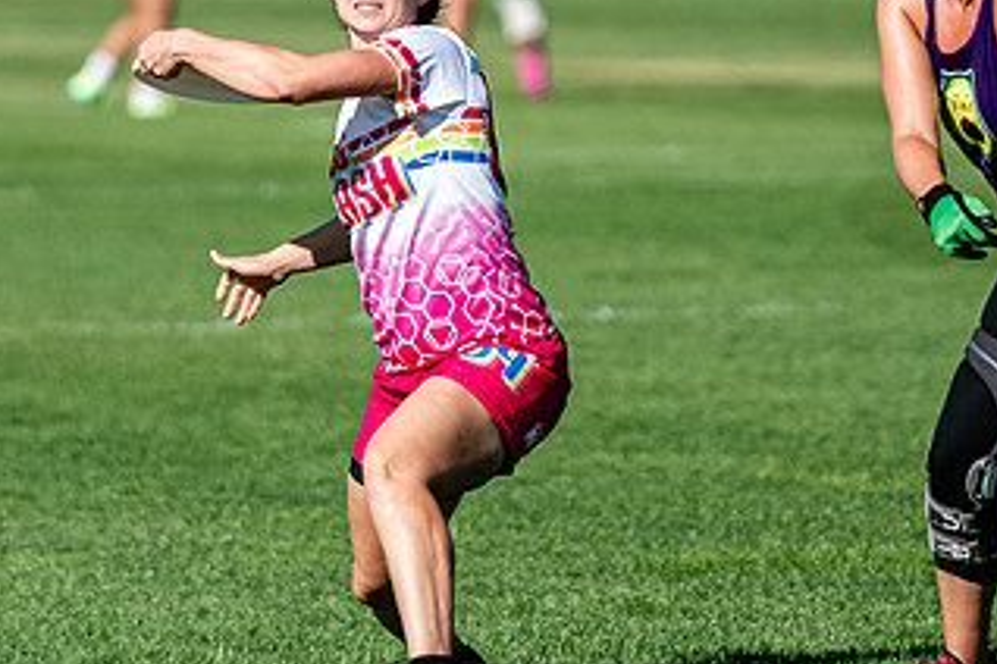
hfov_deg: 2.3
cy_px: -42
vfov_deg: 1.5
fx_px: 24757
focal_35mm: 894
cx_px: 437
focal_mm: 200
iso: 125
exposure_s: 1/2000
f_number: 3.2
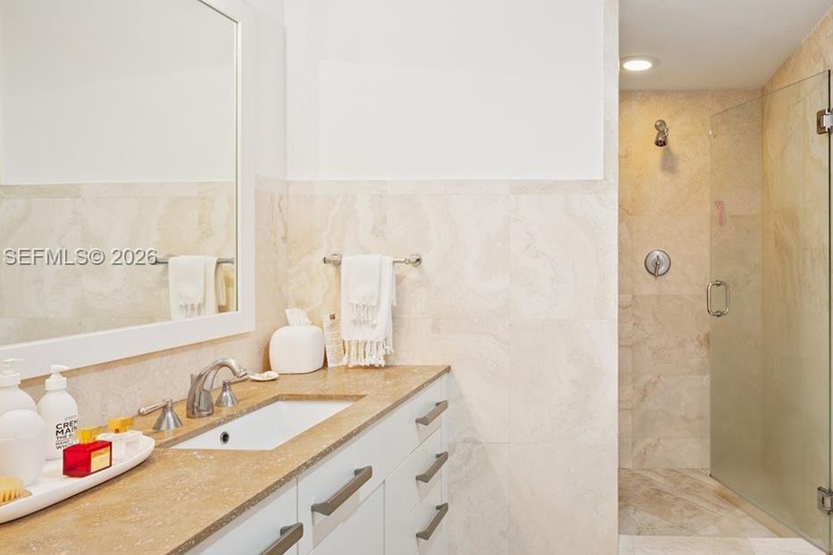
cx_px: 593
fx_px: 555
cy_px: 258
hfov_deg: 70.3
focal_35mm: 24
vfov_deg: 53.1
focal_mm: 14
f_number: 8
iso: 560
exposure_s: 1/13
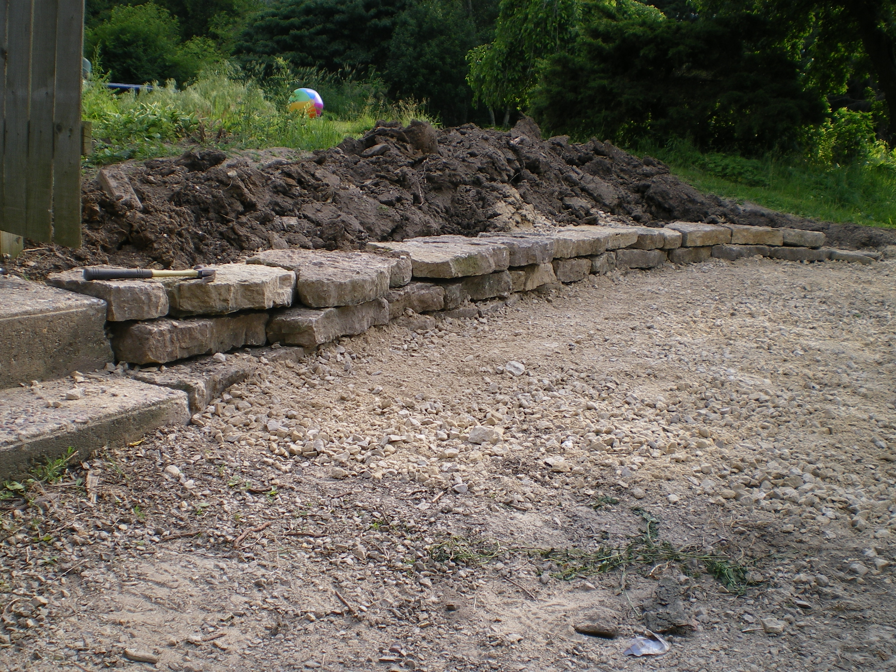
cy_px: 336
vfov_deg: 37.7
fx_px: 984
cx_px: 448
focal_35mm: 38
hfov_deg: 49.0
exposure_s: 1/125
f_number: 4.6
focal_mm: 6.3
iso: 64
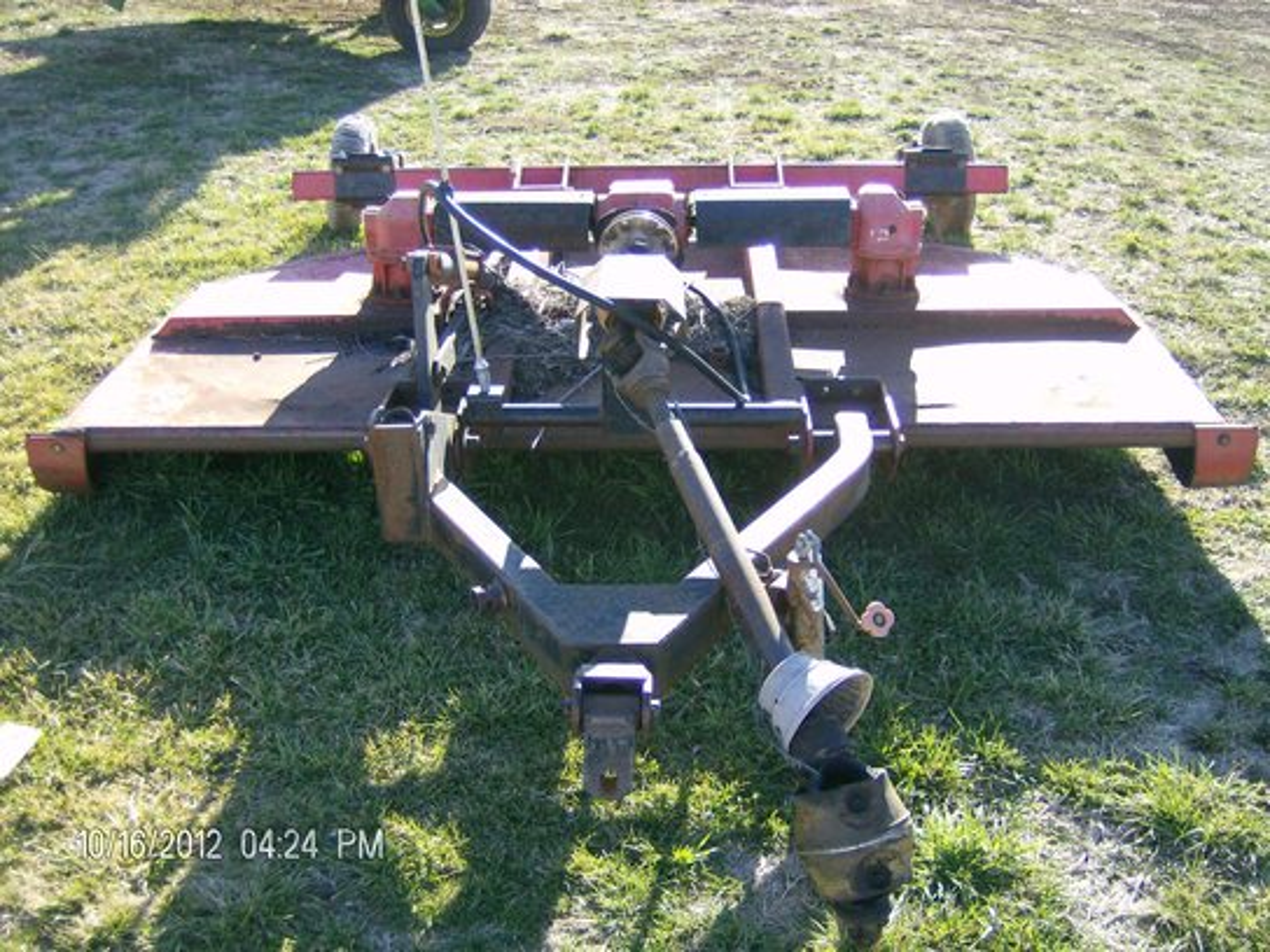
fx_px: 1321
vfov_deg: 39.7
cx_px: 635
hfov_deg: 51.4
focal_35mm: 36
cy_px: 476
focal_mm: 6
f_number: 2.8
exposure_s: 1/317
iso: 100
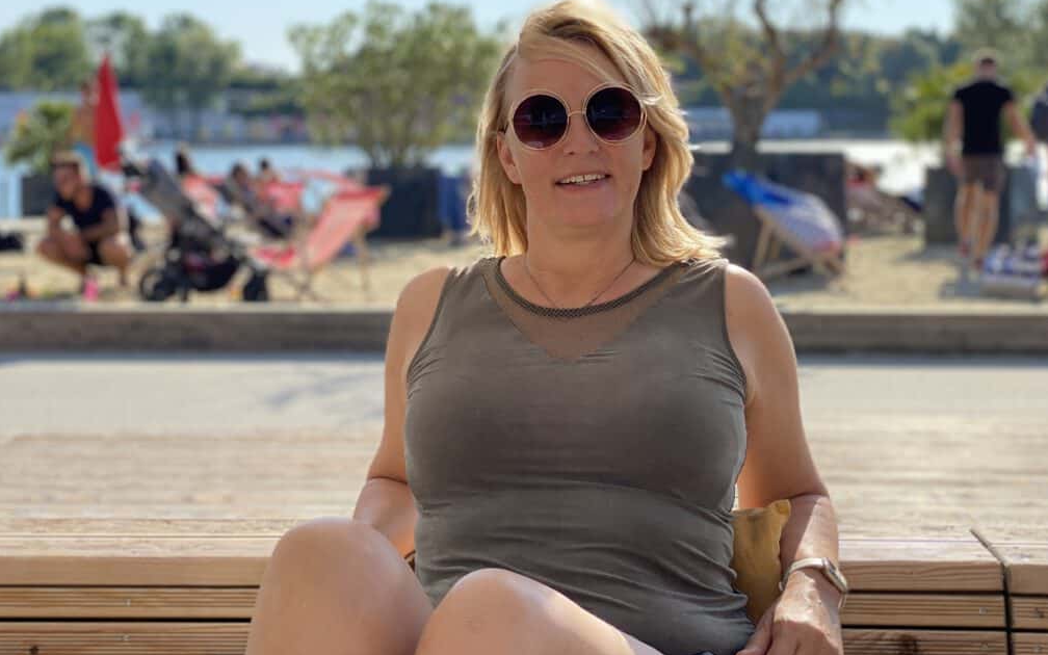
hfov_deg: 36.3
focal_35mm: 56
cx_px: 530
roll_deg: +0.1
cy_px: 258
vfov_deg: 23.1
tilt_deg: -4.7
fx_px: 1599
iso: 20
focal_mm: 6
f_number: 2
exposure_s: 1/799
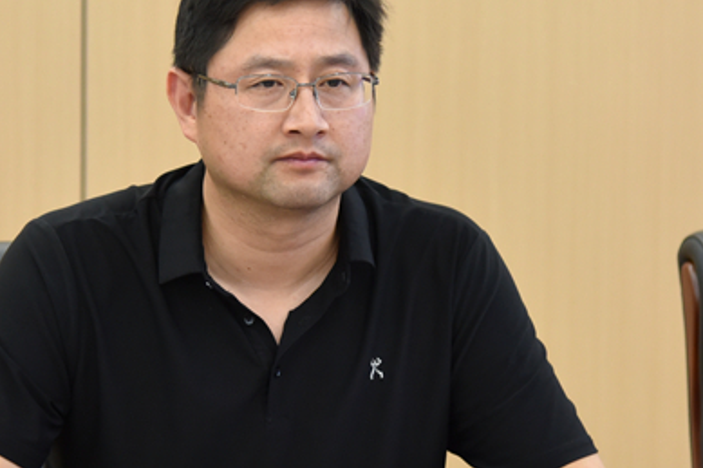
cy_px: 295
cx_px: 267
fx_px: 3416
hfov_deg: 11.7
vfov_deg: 7.8
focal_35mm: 175
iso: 1400
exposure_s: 1/125
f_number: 4
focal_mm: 85
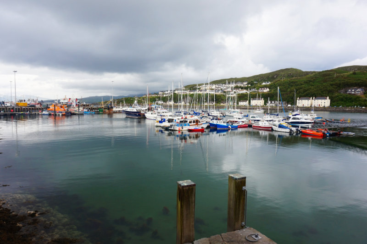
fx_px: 244
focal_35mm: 24
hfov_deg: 73.8
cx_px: 184
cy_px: 122
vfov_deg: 53.1
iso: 100
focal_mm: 16
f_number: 7.1
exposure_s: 1/80
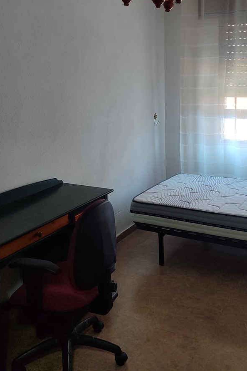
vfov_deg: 45.8
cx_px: 149
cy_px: 129
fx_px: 432
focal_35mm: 42
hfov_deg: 31.8
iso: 228
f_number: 1.89
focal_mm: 5.95
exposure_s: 1/33
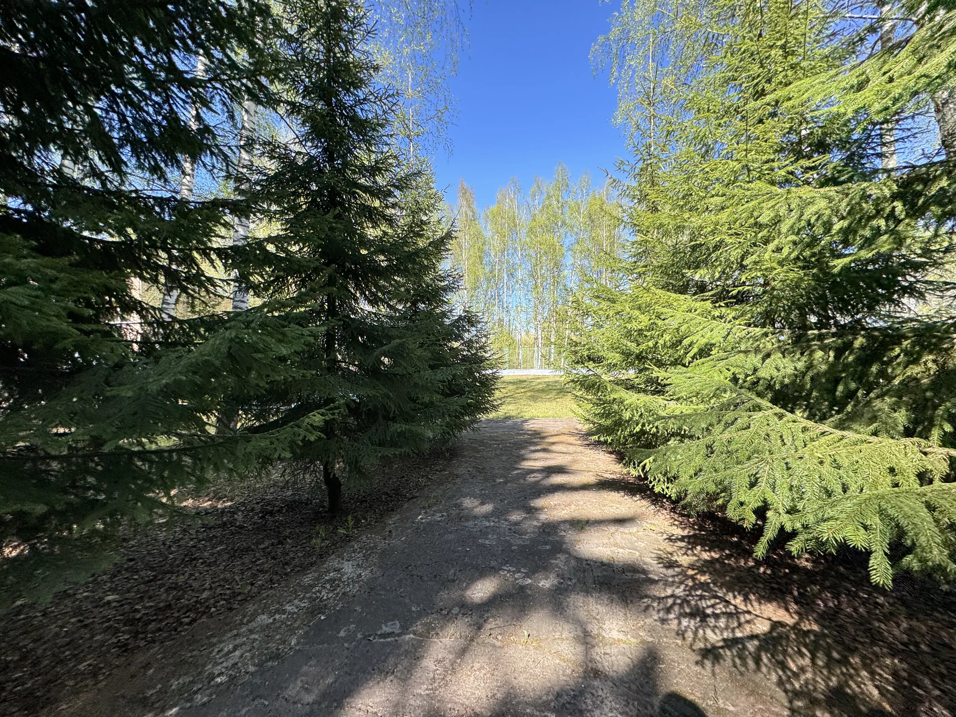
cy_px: 358
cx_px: 478
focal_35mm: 14
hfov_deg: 102.1
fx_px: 387
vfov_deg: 85.7
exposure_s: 1/284
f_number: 2.2
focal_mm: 2.22
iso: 40
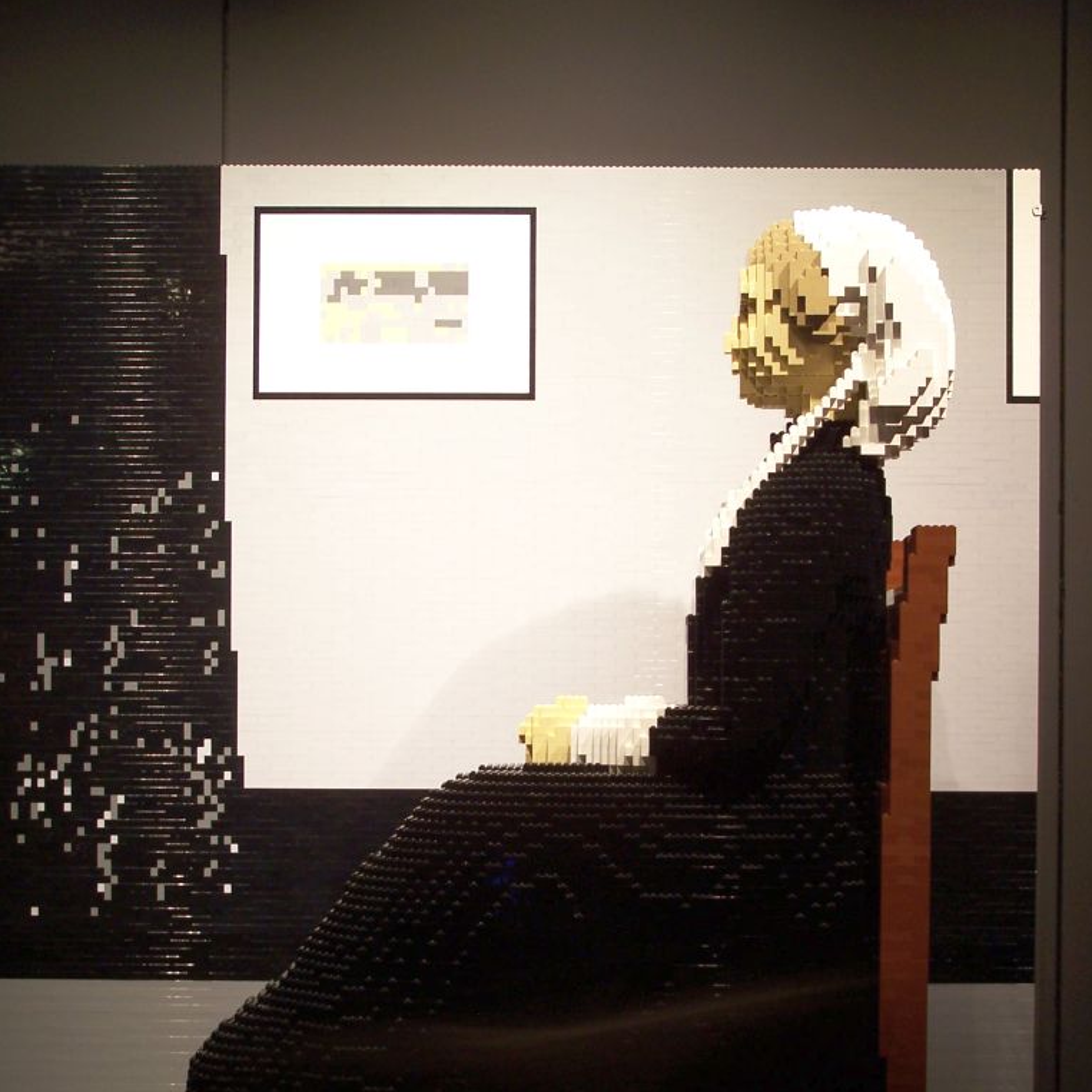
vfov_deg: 24.6
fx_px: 2498
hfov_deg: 24.7
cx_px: 548
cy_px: 683
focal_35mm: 70
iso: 80
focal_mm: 9.8
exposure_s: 1/4
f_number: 3.1
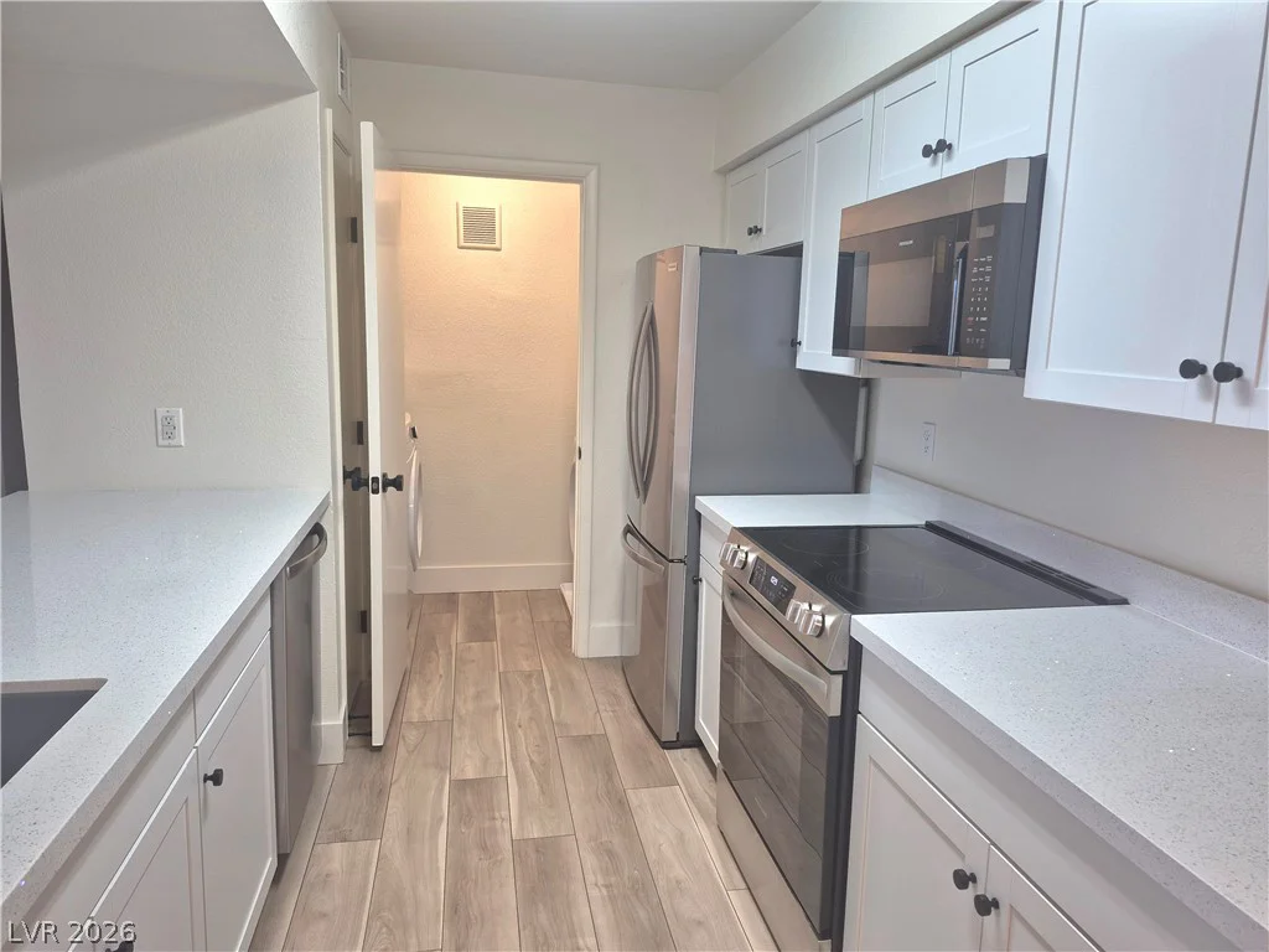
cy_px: 476
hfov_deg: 73.9
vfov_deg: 58.9
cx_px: 634
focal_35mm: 23
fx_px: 843
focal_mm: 5.4
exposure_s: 1/120
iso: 125
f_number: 1.8
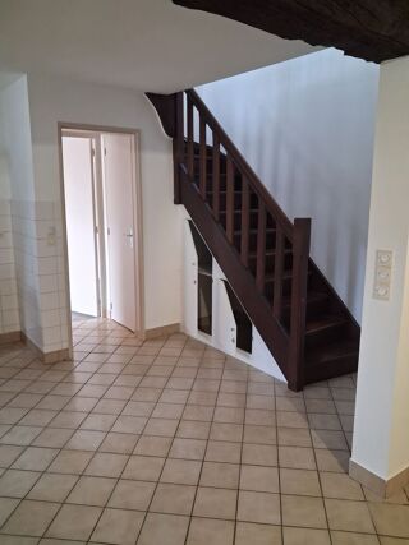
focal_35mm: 27
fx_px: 426
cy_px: 272
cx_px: 204
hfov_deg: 51.3
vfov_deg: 65.3
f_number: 1.8
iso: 500
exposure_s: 1/33
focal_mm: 4
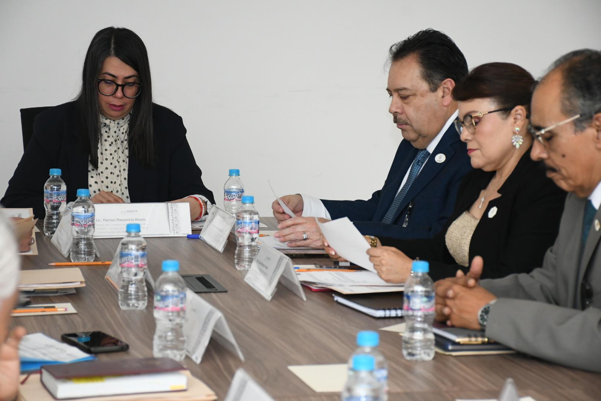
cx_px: 300
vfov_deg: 13.0
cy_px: 200
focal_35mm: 105
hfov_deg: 19.5
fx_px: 1753
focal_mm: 70
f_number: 5.6
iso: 2500
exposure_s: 1/200
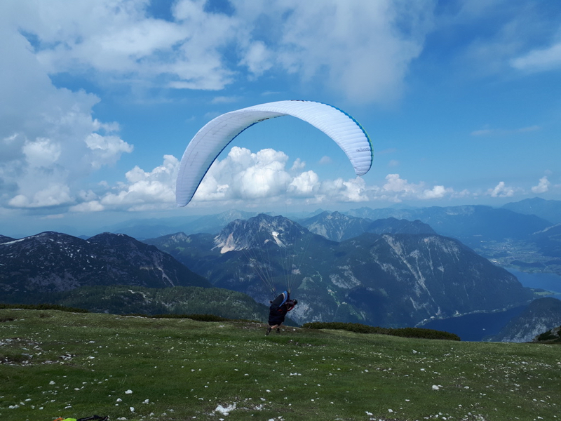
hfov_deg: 65.3
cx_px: 280
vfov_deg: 51.4
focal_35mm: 27
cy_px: 210
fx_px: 438
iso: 40
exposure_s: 1/2174
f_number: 1.9
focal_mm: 3.6
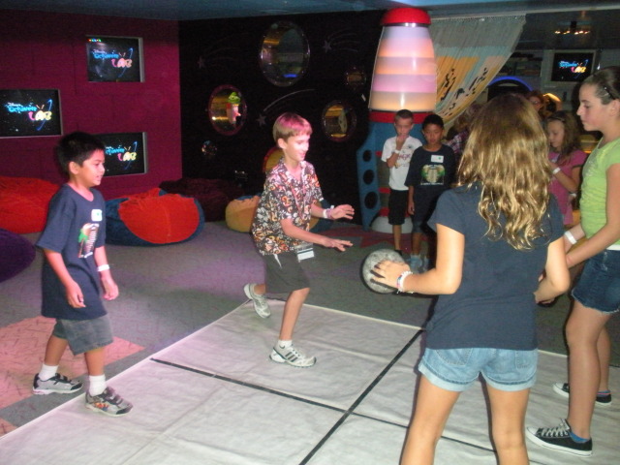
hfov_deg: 51.4
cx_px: 310
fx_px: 645
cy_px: 232
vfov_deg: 39.7
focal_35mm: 36
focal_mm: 6.3
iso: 800
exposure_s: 1/60
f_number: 3.5
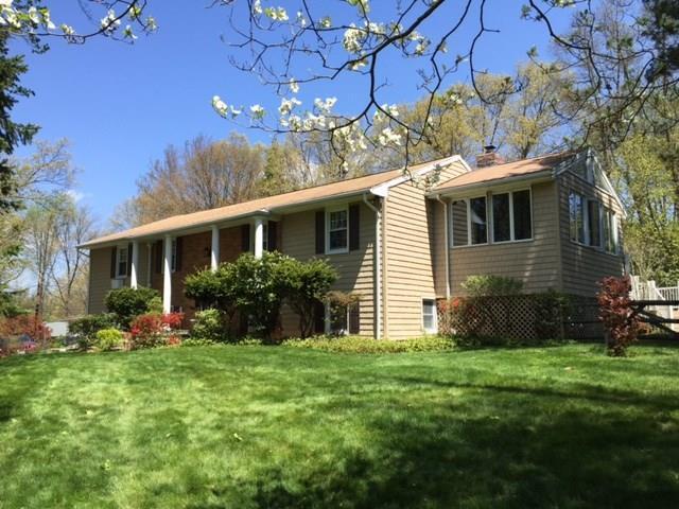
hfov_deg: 61.7
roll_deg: -0.3
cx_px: 340
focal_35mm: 29
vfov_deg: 48.2
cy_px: 254
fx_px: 569
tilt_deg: +4.7
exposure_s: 1/1099
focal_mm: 4.15
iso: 32
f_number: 2.2
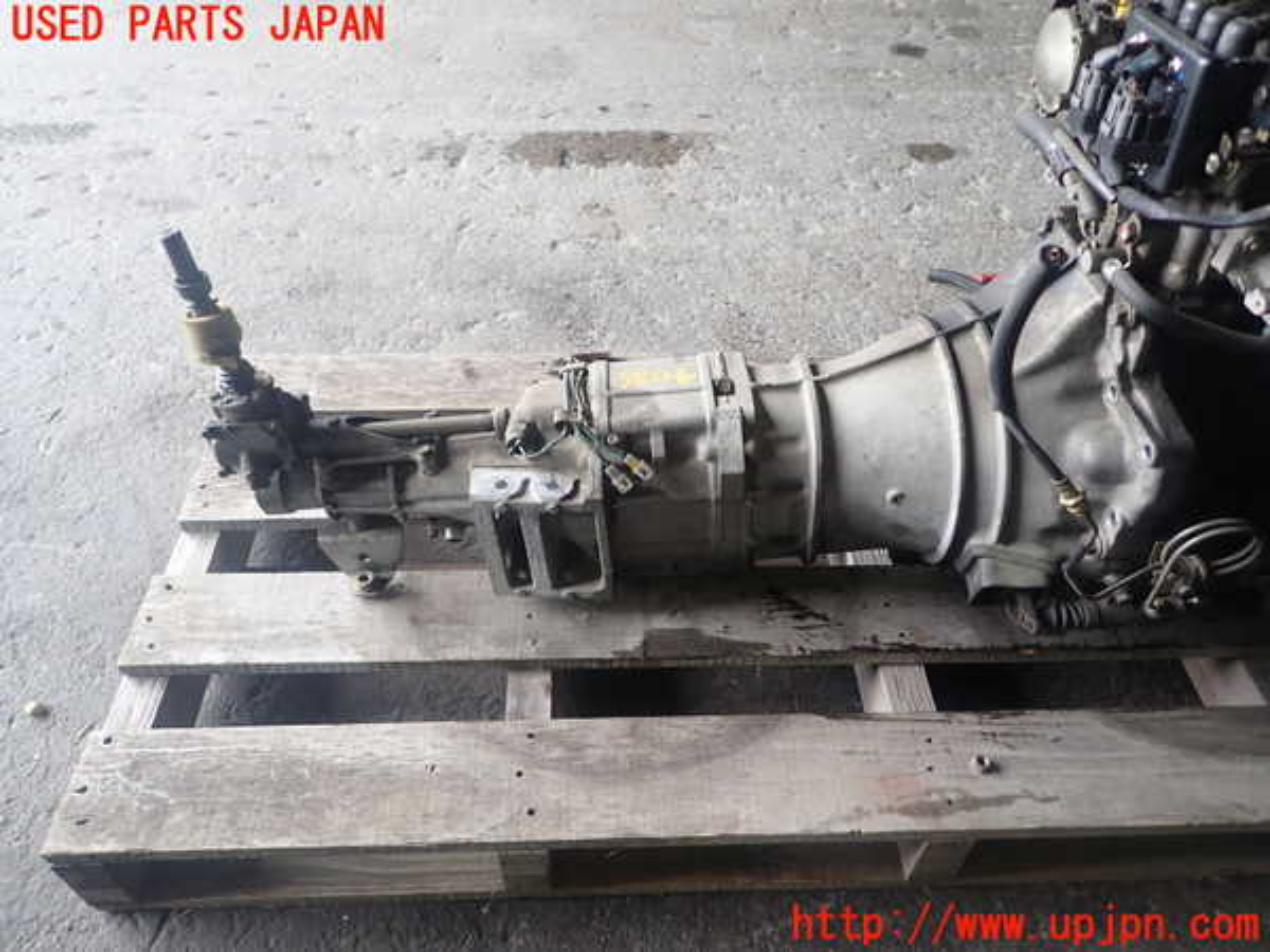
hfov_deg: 69.4
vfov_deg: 54.9
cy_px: 476
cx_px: 635
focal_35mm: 25
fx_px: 917
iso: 100
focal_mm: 4.5
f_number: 2
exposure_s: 1/60
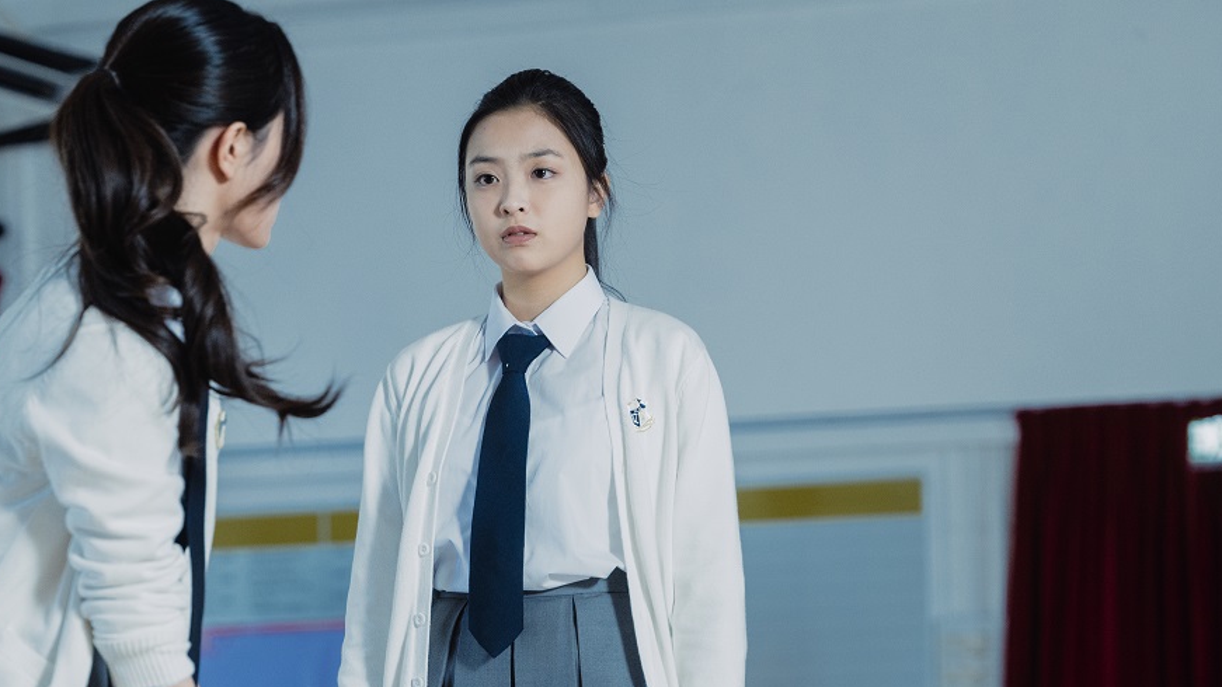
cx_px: 422
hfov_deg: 14.8
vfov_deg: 8.3
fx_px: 4699
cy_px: 749
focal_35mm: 145
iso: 800
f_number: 2.8
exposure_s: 1/200
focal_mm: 73
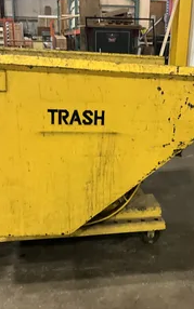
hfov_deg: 29.9
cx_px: 111
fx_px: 363
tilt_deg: -17.4
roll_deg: -0.7
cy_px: 157
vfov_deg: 46.2
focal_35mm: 43
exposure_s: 1/41
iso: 320
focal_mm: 3
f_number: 1.8
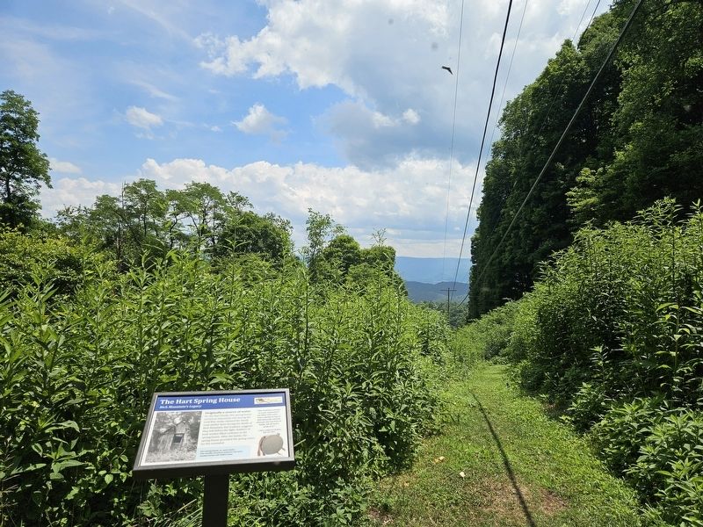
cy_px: 264
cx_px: 352
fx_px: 467
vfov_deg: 58.9
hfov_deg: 73.9
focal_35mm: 23
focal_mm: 5.4
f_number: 1.8
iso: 25
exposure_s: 1/3117
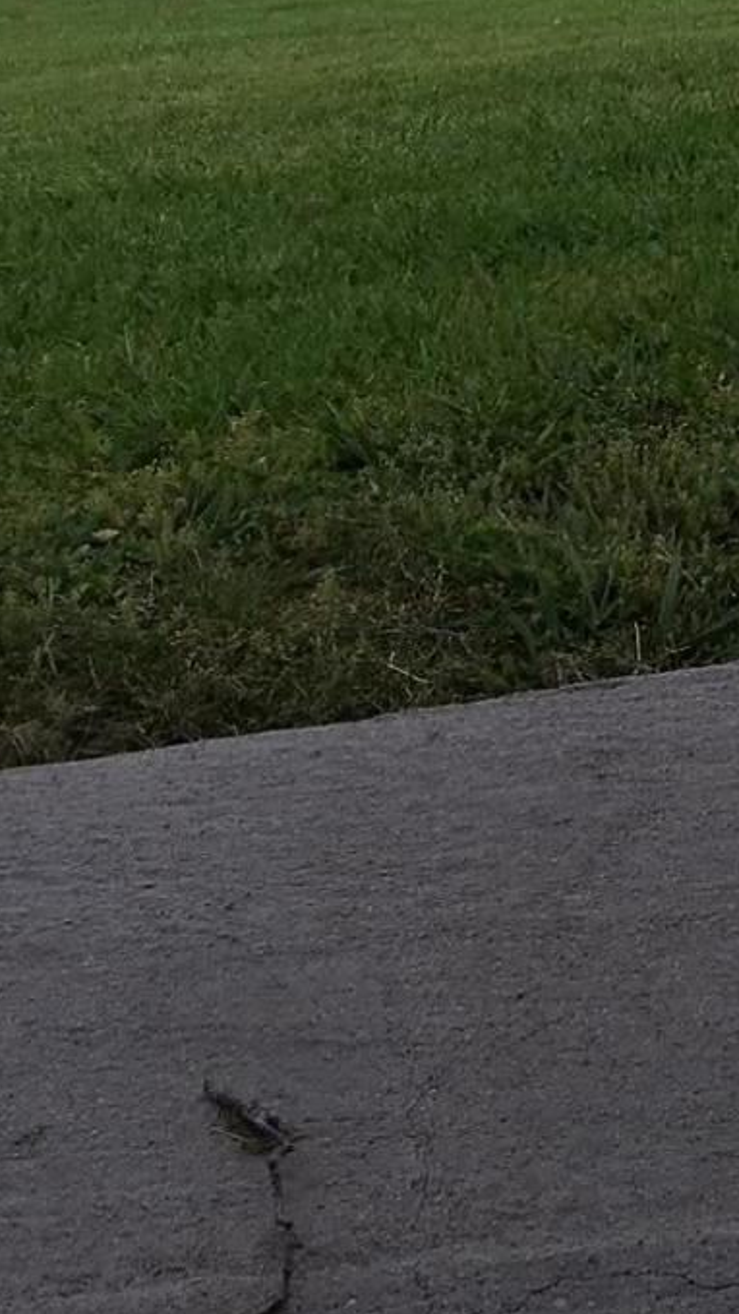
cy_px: -565
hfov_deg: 12.3
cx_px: 1141
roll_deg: +0.9
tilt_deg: -9.9
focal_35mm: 93
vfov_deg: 20.2
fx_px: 3239
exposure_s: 1/322
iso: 25
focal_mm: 4.15
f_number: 2.2
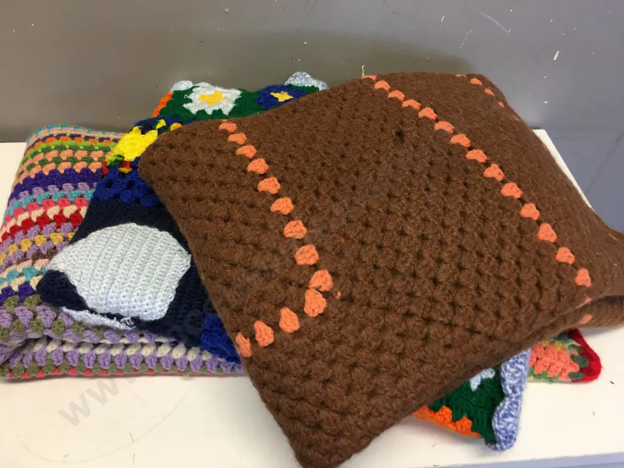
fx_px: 523
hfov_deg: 61.7
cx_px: 312
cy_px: 234
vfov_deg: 48.2
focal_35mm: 29
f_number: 2.2
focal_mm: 4.15
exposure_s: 1/17
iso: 32
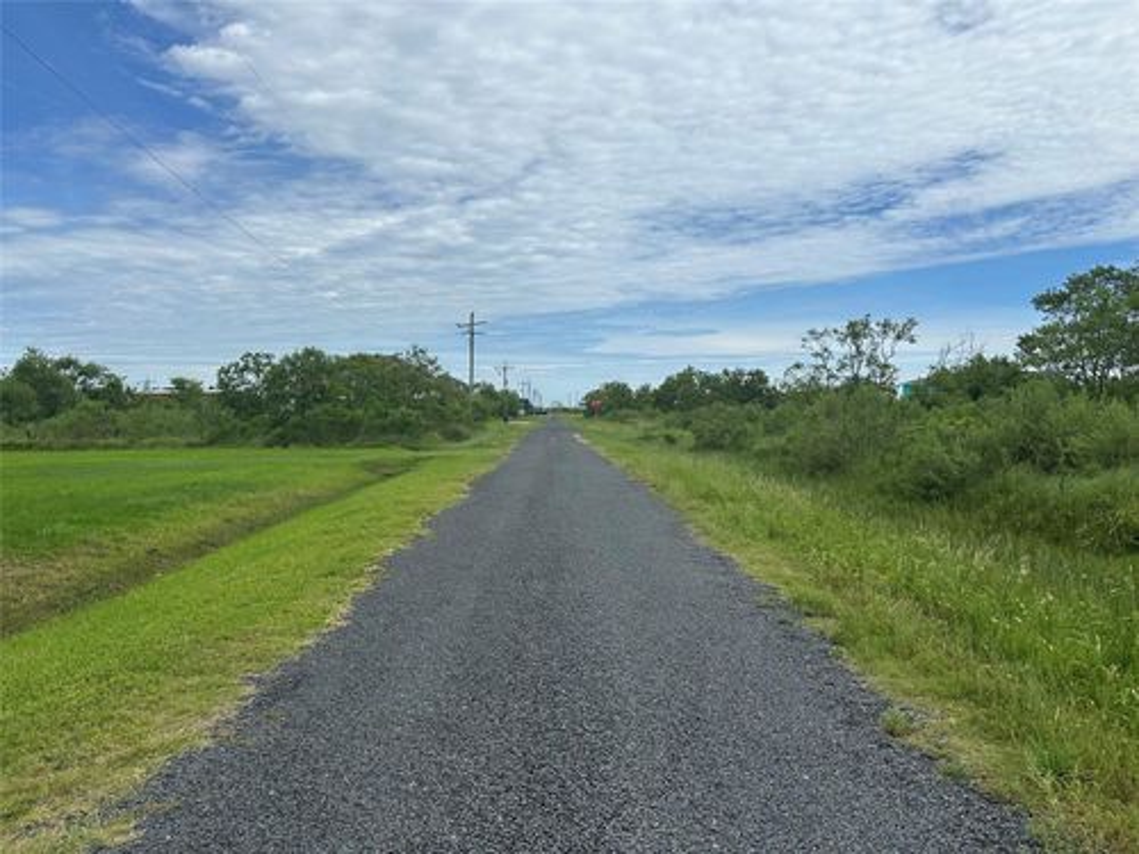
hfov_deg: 71.6
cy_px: 427
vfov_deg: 56.8
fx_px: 790
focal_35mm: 24
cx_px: 570
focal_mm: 6.86
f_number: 1.78
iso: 80
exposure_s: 1/5848
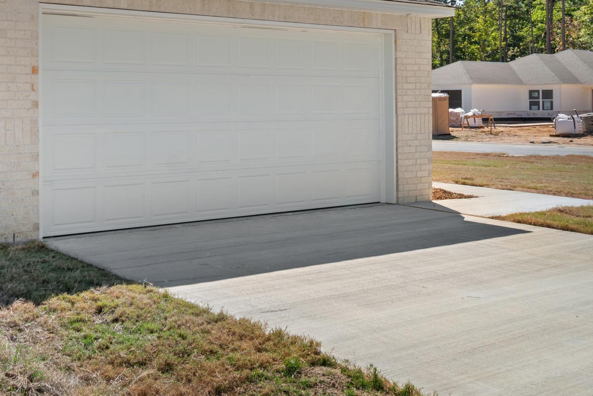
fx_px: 725
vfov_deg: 30.1
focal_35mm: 44
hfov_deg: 43.3
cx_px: 158
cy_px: 103
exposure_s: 1/160
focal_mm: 18
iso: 250
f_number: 9
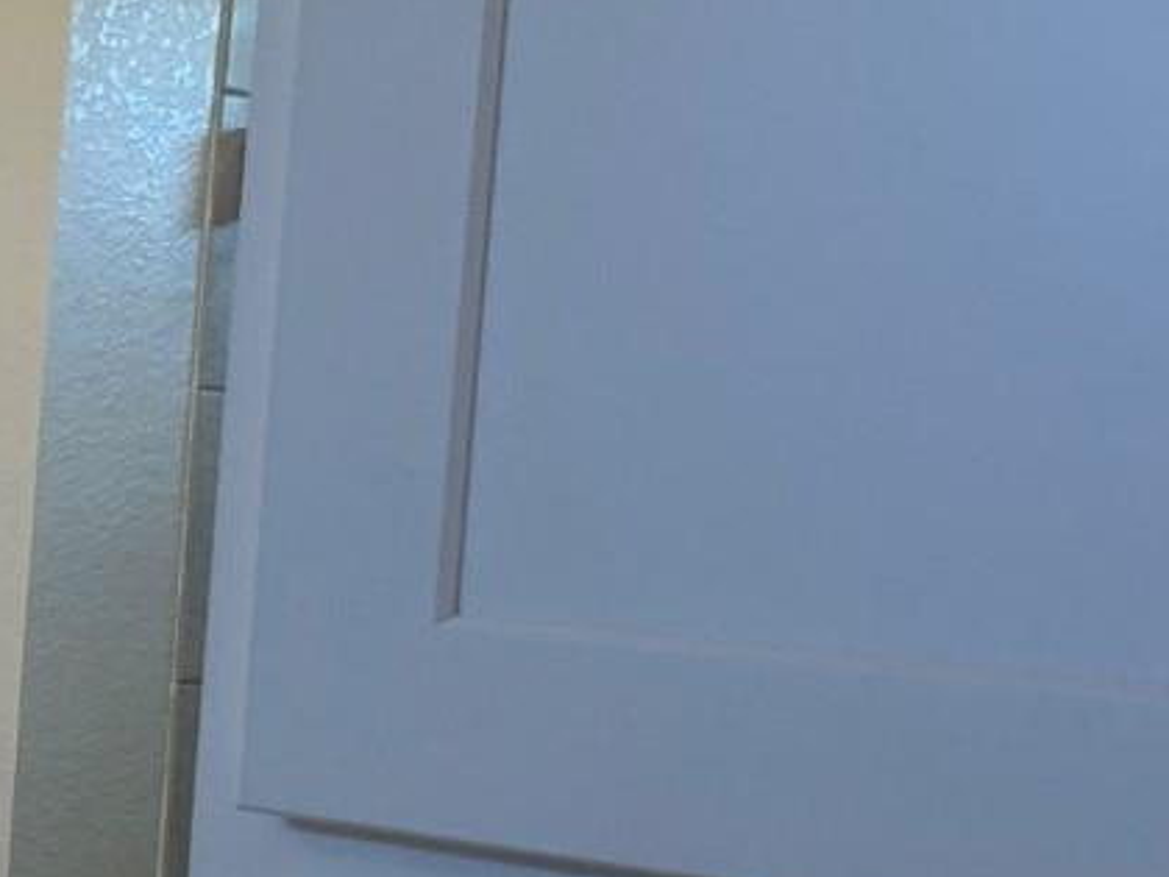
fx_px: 3343
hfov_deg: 18.0
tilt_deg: -0.5
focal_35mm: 99
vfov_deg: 14.9
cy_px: 440
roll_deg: -4.4
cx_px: -520
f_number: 1.8
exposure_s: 1/120
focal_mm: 4.25
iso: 80
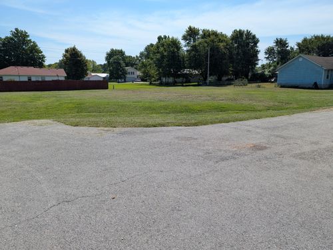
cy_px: 125
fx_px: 231
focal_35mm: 24
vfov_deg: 56.9
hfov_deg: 71.5
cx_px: 166
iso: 18
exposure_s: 1/1408
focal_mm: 6.9
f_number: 1.68
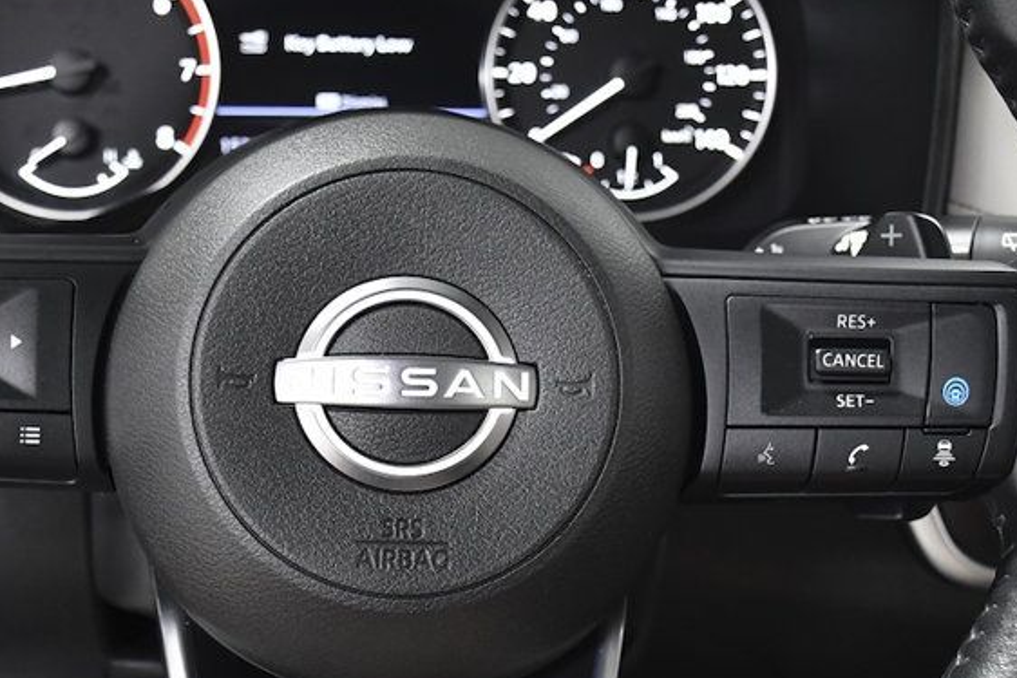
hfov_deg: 28.4
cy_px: 541
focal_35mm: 71
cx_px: 391
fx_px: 2006
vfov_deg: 19.0
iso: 2500
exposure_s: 1/100
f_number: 4.5
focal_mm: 26
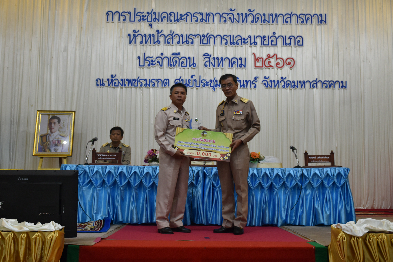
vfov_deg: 33.0
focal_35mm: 40
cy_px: 131
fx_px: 442
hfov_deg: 47.9
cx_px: 196
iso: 800
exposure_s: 1/50
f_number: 4
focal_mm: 27
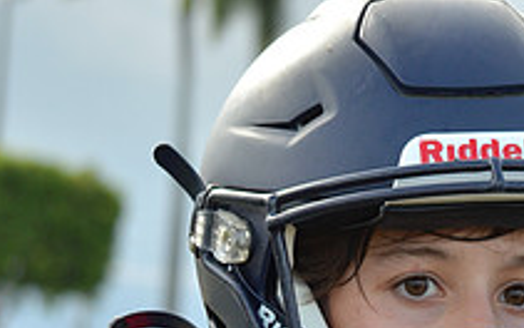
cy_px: 718
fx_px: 3891
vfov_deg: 4.7
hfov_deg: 7.7
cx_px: 405
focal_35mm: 272
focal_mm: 65
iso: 500
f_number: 6.3
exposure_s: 1/640
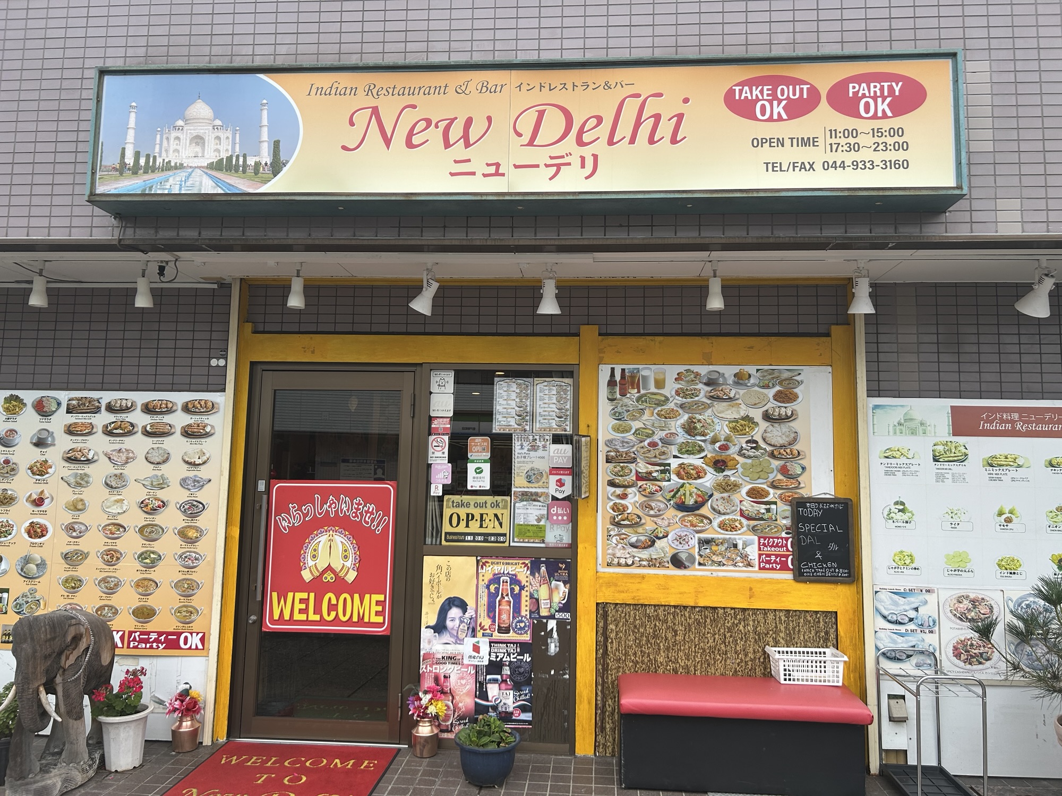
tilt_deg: +6.9
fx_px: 798
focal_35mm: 26
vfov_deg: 53.1
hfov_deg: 67.3
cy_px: 398
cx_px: 531
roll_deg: -0.7
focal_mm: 5.7
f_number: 1.5
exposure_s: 1/696
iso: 50
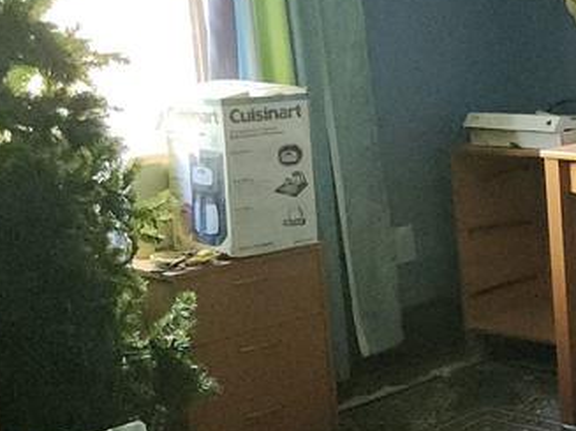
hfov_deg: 24.0
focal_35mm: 72
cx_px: 733
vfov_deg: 20.4
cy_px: 171
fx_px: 1198
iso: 1000
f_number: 1.8
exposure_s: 1/120
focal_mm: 5.4
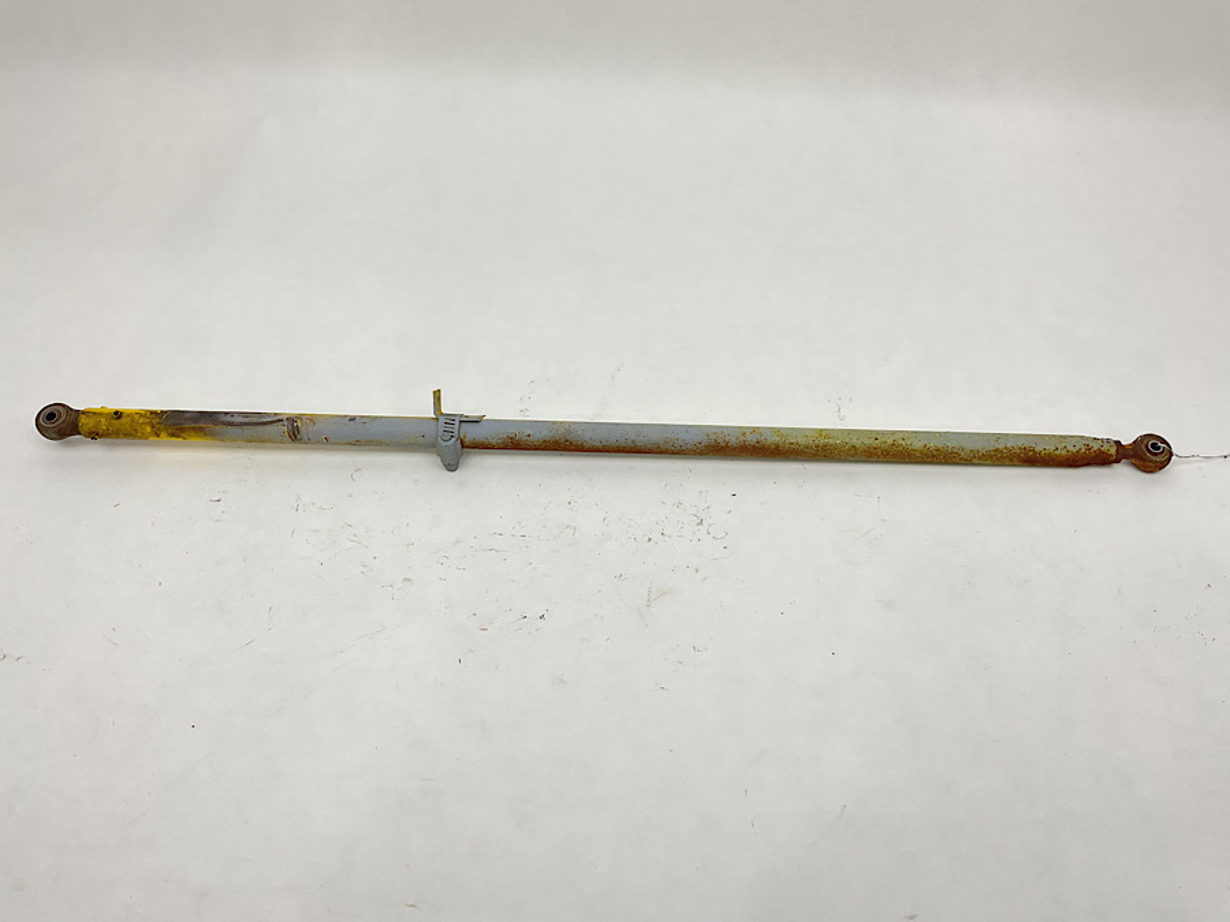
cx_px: 615
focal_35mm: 29
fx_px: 1030
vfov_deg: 48.2
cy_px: 461
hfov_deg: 61.7
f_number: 1.8
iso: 25
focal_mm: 3
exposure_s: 1/120
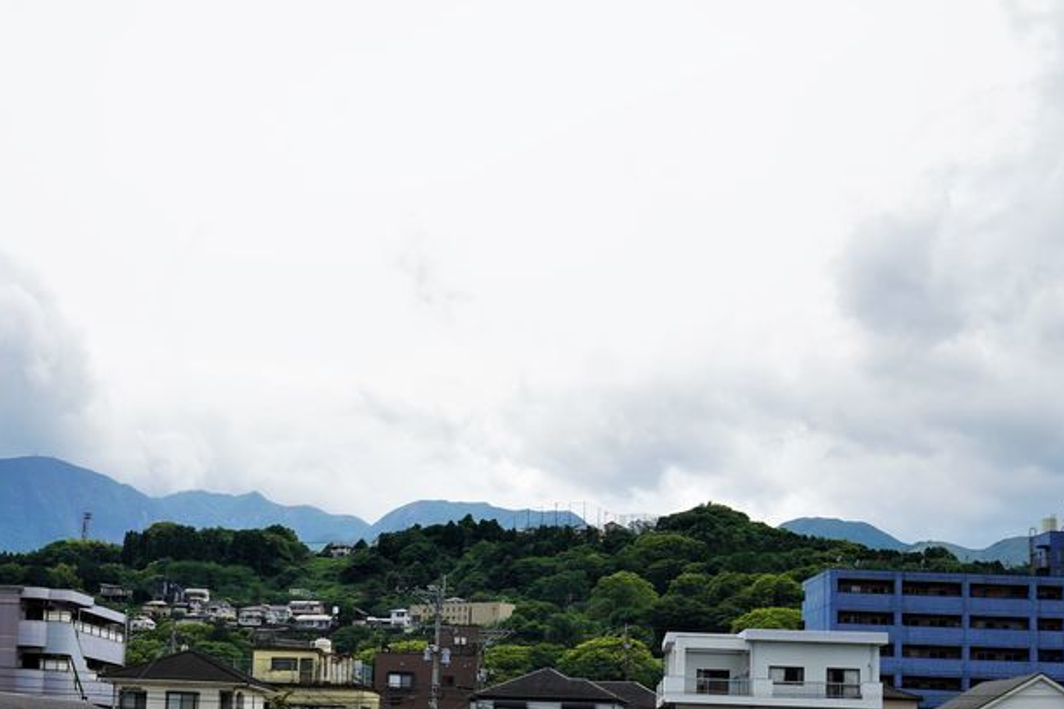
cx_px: 359
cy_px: 570
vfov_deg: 24.2
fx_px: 1625
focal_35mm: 55
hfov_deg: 35.9
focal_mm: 28
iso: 100
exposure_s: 1/160
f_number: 10
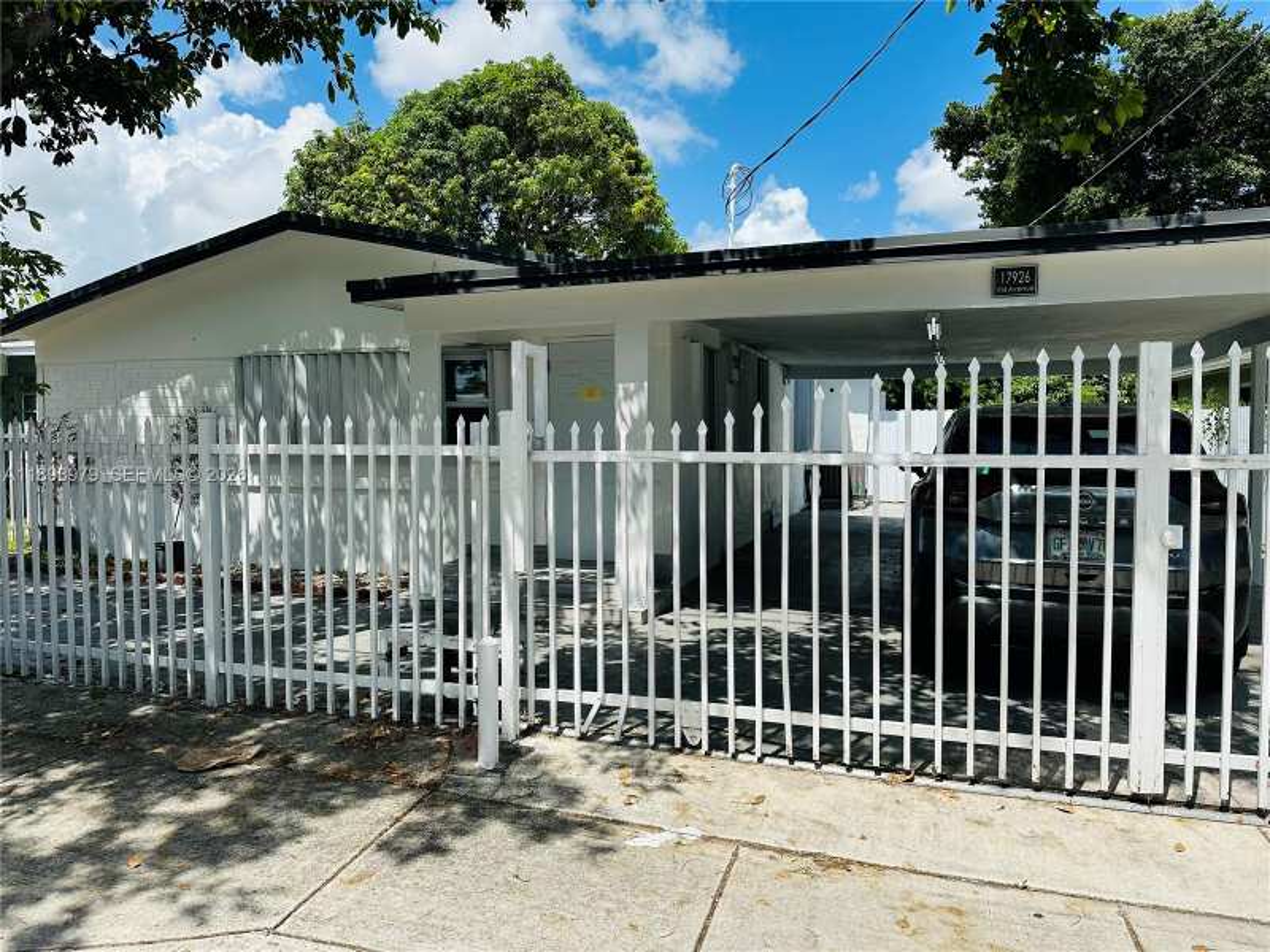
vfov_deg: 56.8
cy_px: 476
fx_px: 881
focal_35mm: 24
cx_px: 635
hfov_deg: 71.6
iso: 80
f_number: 1.78
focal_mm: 6.86
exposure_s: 1/4184
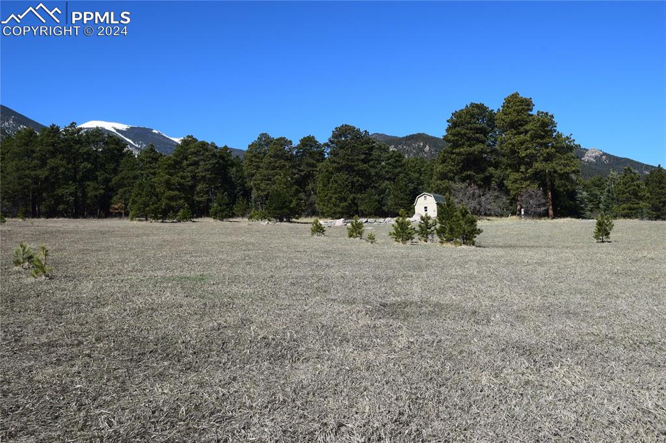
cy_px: 222
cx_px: 333
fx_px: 666
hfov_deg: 53.1
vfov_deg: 36.8
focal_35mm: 36
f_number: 11
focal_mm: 24
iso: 400
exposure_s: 1/500
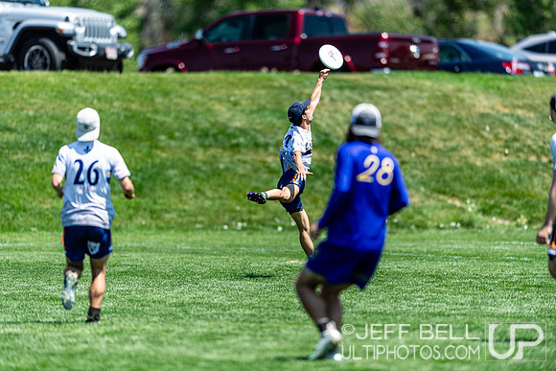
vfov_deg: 3.4
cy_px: 186
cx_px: 278
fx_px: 6179
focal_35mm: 400
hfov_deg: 5.2
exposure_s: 1/2500
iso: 180
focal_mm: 400
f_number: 2.8
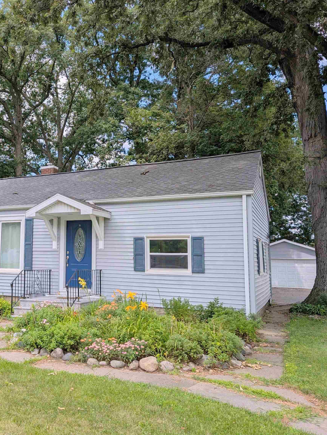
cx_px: 53
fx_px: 403
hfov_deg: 41.7
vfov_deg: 56.8
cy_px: 218
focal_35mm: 32
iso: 21
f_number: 1.68
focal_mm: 6.9
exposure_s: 1/1011
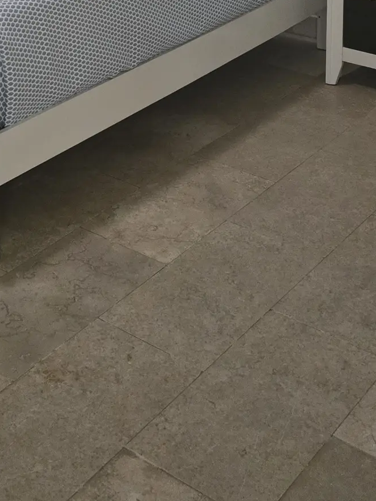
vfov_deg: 25.3
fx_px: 971
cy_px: -138
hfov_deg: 21.5
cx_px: 43
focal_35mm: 67
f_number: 1.7
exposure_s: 1/60
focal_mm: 6.3
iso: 640
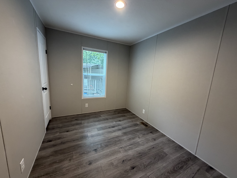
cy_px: 89
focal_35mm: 14
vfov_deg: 85.7
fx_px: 96
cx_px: 118
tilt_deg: -10.4
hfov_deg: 102.1
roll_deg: -3.2
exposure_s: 1/60
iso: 250
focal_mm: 2.22
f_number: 2.2
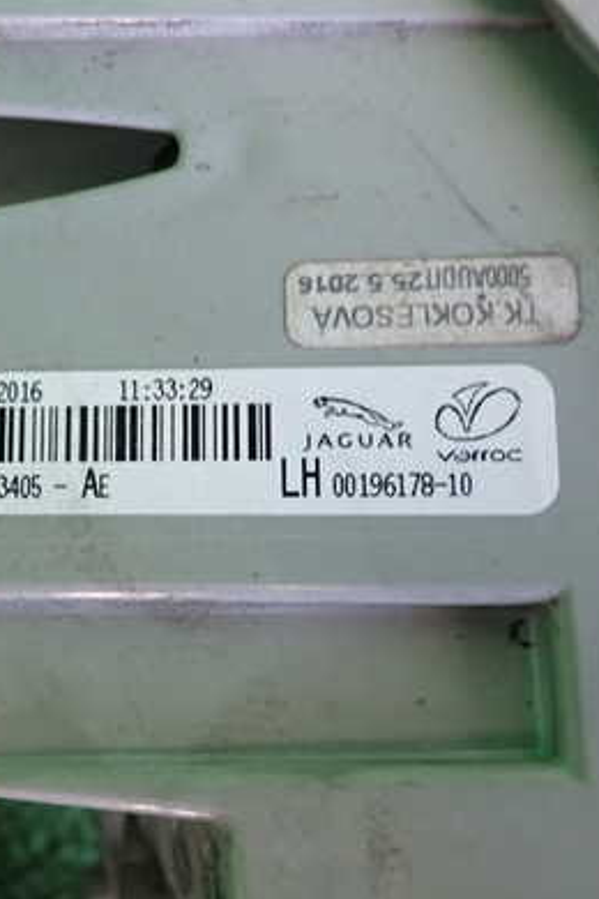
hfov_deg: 32.4
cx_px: 108
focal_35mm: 40
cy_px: 445
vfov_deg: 48.5
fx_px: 998
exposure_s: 1/30
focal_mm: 4.5
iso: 250
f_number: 2
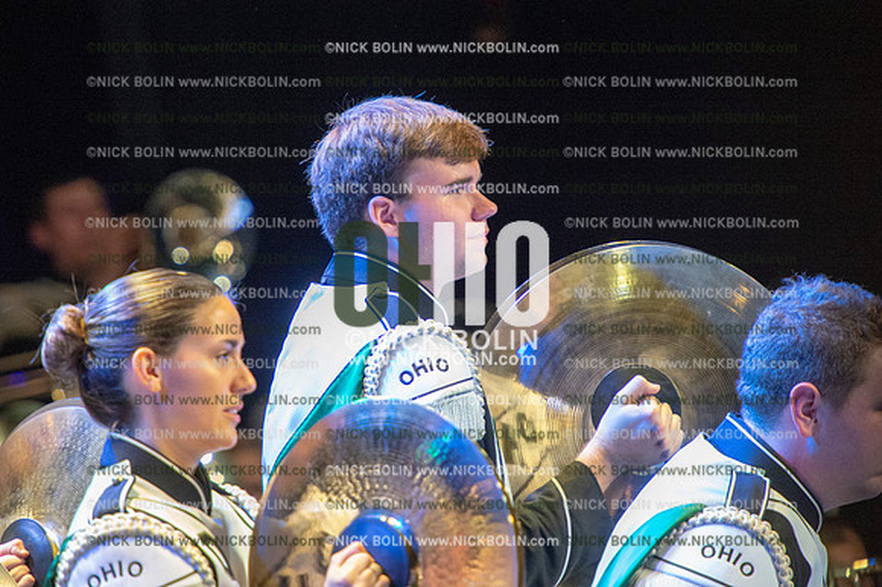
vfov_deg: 4.2
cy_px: 294
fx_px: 8080
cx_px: 441
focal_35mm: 330
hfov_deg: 6.2
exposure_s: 1/320
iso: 8000
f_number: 5.6
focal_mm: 330
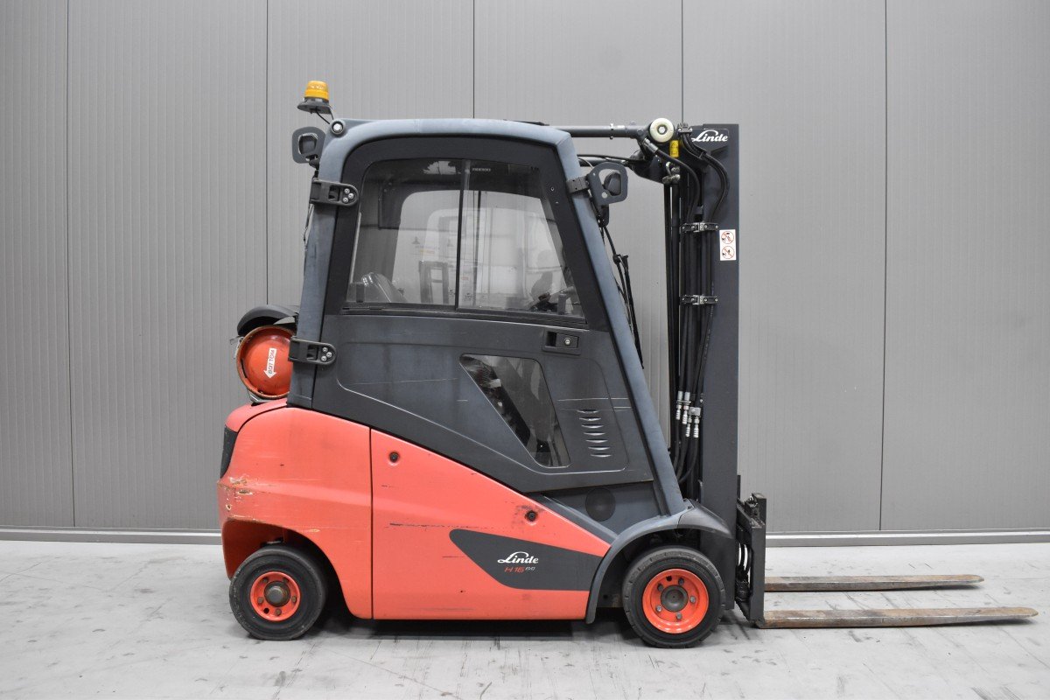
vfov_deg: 43.6
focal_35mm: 30
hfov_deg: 61.9
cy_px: 350
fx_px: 875
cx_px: 525
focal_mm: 20
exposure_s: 1/30
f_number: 5
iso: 1600
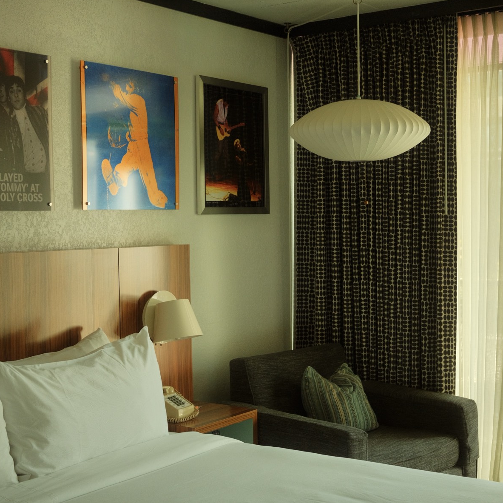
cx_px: 231
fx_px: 871
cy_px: 253
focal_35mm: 53
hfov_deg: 32.2
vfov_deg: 32.2
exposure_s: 1/450
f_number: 2.8
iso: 1000
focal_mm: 27
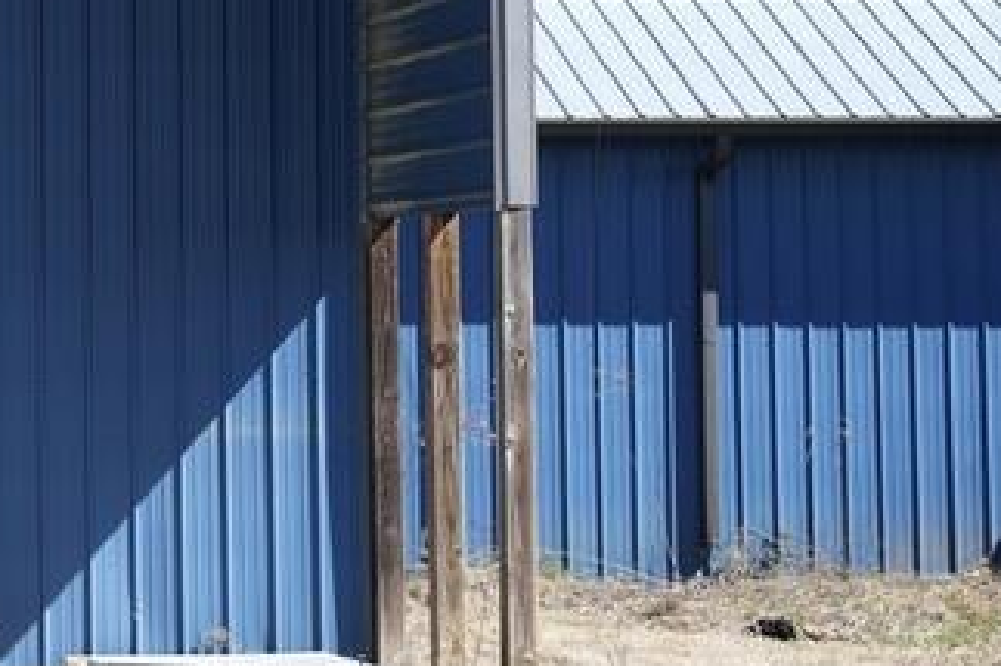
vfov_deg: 8.1
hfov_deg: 11.9
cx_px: -301
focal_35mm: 168
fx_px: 4669
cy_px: 31
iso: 320
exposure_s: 1/2500
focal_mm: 50
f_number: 2.8
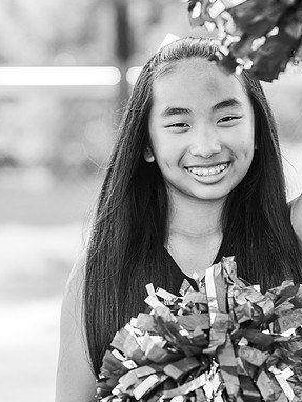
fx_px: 1441
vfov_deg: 15.9
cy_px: 203
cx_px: 207
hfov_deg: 11.9
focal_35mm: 124
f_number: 2.8
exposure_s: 1/500
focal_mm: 85
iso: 200
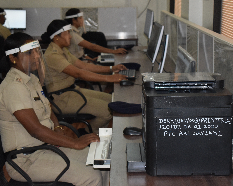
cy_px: 93
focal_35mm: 71
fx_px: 490
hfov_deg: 26.8
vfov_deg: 21.6
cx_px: 116
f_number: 5
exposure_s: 1/125
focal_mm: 42
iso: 1250
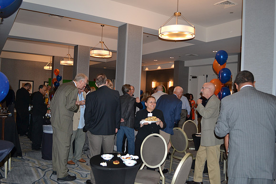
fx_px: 230
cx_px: 138
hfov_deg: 61.9
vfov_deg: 43.6
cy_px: 92
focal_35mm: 30
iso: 400
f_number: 3.8
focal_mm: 20
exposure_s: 1/60
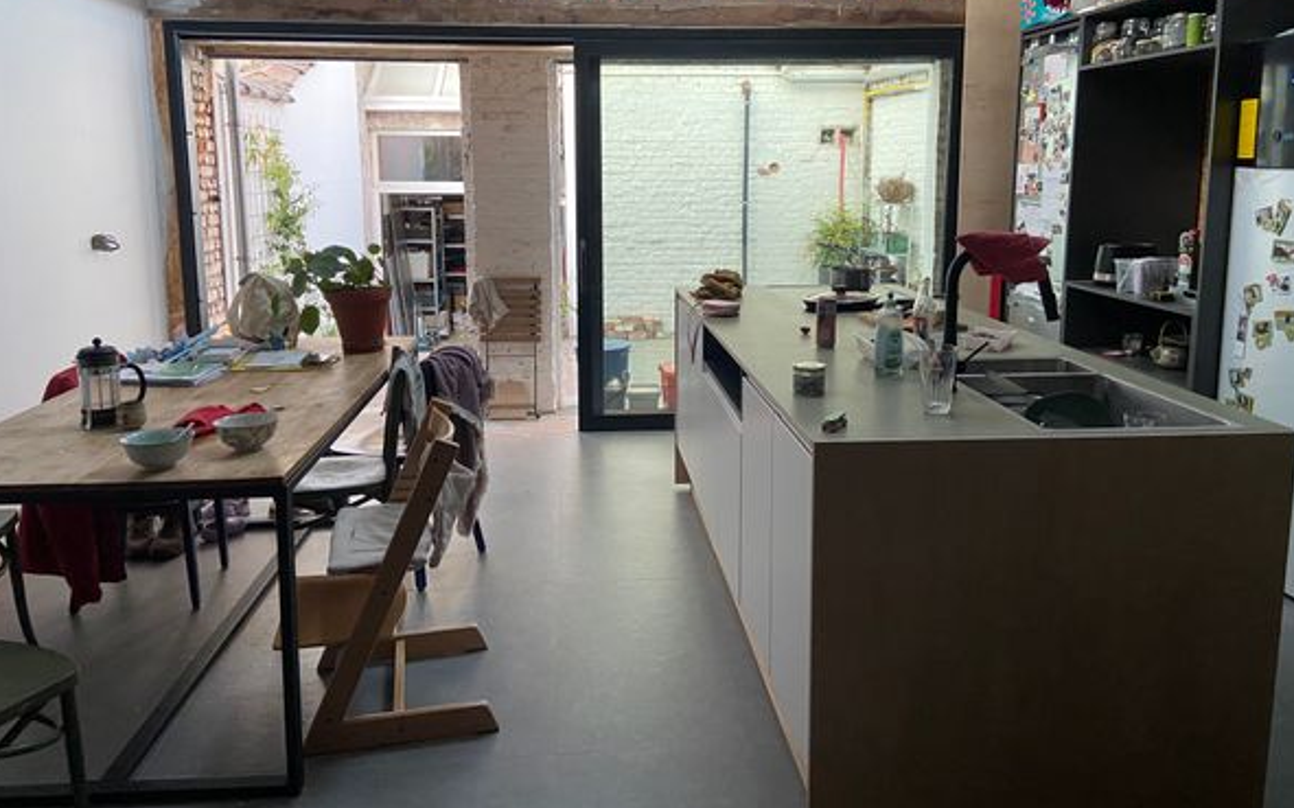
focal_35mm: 28
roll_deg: +0.6
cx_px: 644
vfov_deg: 44.3
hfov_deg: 66.5
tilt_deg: -8.3
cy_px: 320
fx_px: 987
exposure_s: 1/60
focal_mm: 4.25
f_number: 1.8
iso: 200
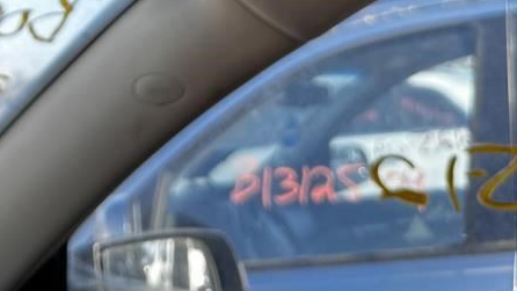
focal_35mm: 75
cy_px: -231
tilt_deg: +18.5
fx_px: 1028
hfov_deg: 27.3
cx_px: 59
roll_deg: +0.0
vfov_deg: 14.3
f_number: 1.78
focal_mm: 6.86
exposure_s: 1/121
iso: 64
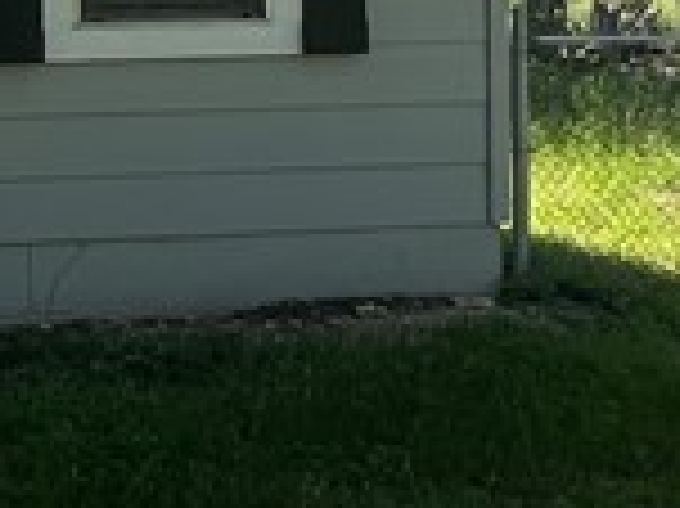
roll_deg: +0.4
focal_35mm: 88
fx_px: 1727
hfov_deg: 18.6
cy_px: -63
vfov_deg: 16.2
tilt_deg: -1.9
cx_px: -450
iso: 32
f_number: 1.8
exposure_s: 1/410
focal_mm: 1.57
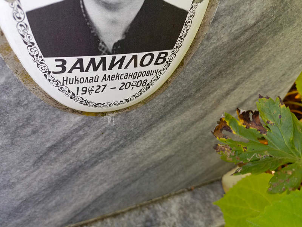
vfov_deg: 54.9
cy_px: 114
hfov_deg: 69.4
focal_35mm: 25
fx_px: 218
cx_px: 151
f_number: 1.69
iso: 206
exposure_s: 1/100
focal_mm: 4.76
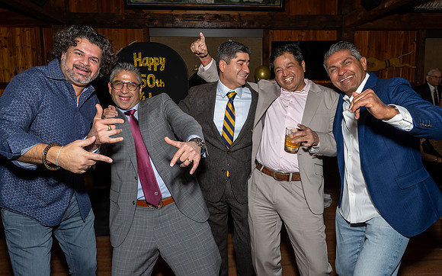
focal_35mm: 25
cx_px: 221
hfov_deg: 71.5
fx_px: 307
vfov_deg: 48.4
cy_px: 129
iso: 800
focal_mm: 17
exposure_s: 1/250
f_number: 8
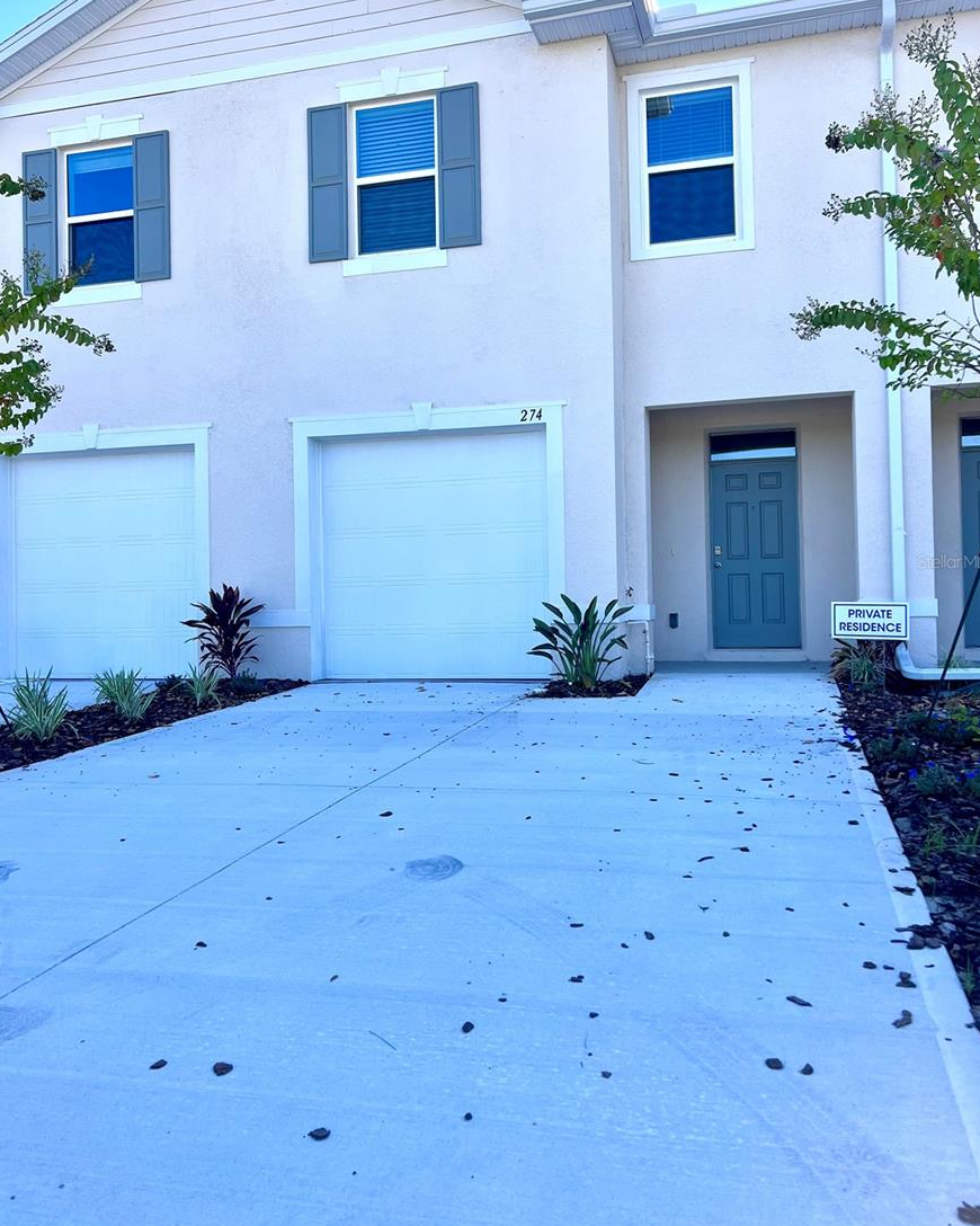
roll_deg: +2.5
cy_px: 561
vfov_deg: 62.1
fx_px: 1015
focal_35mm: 28
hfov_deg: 51.5
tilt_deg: +2.5
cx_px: 490
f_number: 1.5
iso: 50
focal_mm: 5.7
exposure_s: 1/1751
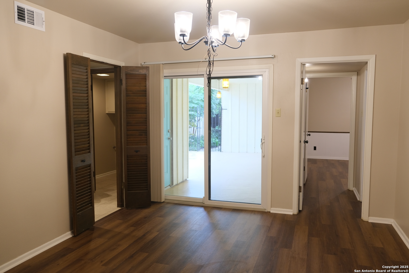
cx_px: 204
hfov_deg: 67.4
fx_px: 307
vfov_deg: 47.9
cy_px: 136
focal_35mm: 27
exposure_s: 1/30
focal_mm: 18
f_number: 2.8
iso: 400
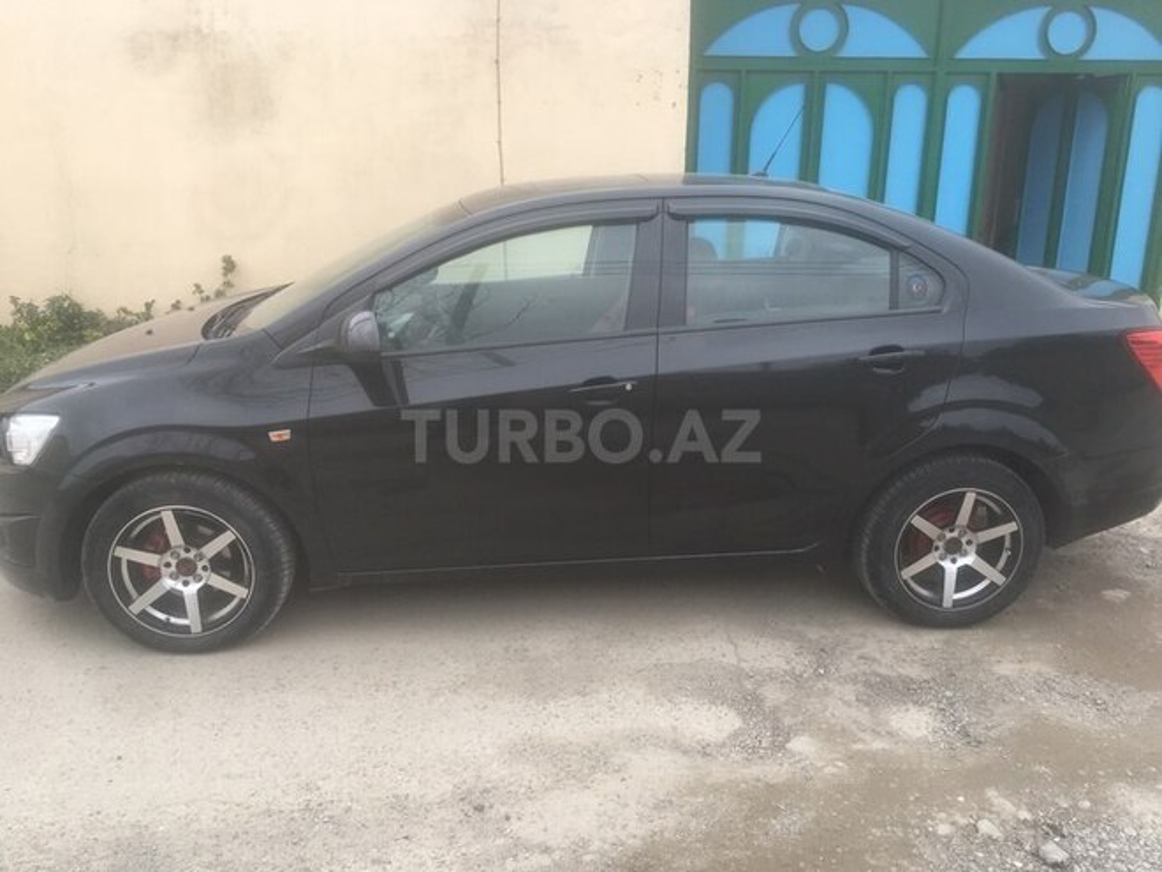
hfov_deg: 61.7
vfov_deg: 48.2
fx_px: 973
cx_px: 581
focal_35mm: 29
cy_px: 436
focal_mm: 4.15
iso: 25
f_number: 2.2
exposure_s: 1/427
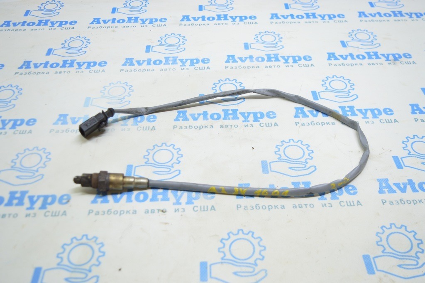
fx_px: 425
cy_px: 142
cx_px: 212
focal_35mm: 36
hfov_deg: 53.2
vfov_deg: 36.8
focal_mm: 24
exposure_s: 1/40
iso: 400
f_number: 4
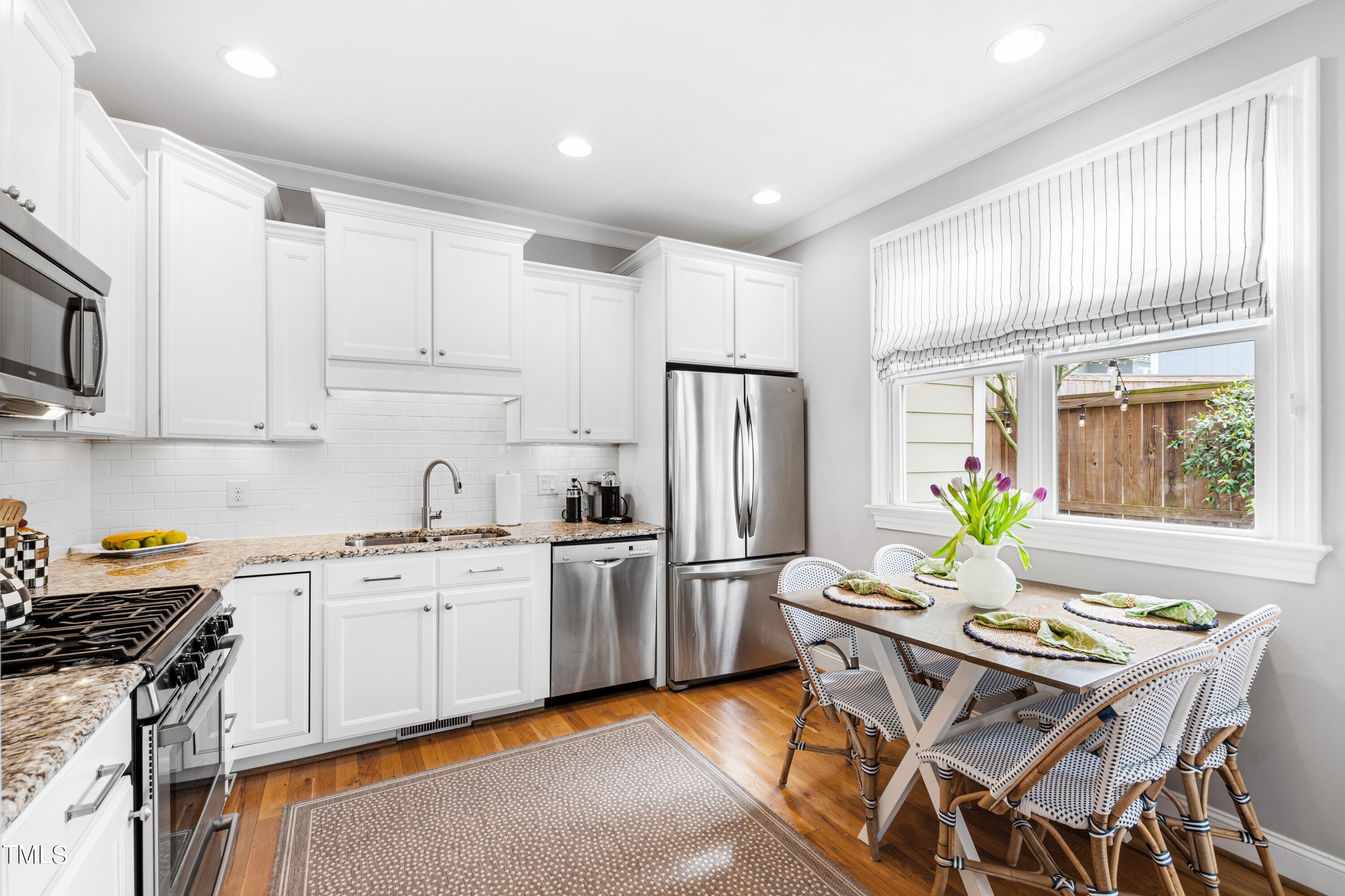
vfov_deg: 77.3
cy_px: 448
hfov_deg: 100.4
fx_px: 560
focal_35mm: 15
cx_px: 672
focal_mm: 10
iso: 100
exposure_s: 1/3
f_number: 8
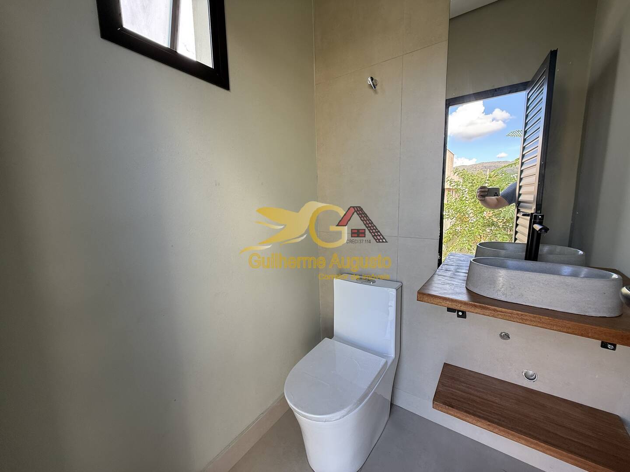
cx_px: 315
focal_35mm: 14
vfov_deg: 85.7
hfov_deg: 102.1
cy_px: 236
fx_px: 255
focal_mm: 2.22
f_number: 2.2
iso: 64
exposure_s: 1/104
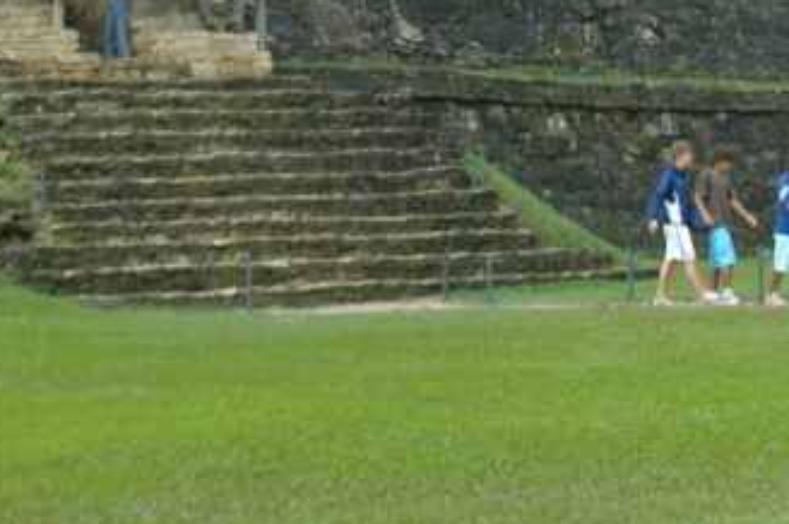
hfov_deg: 15.6
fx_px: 2868
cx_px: 522
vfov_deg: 10.1
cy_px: -281
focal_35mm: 131
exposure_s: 1/80
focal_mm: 28
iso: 400
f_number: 4.5
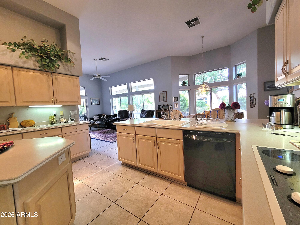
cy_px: 112
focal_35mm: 13
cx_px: 150
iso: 250
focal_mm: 2.2
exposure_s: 1/60.2
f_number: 2.2
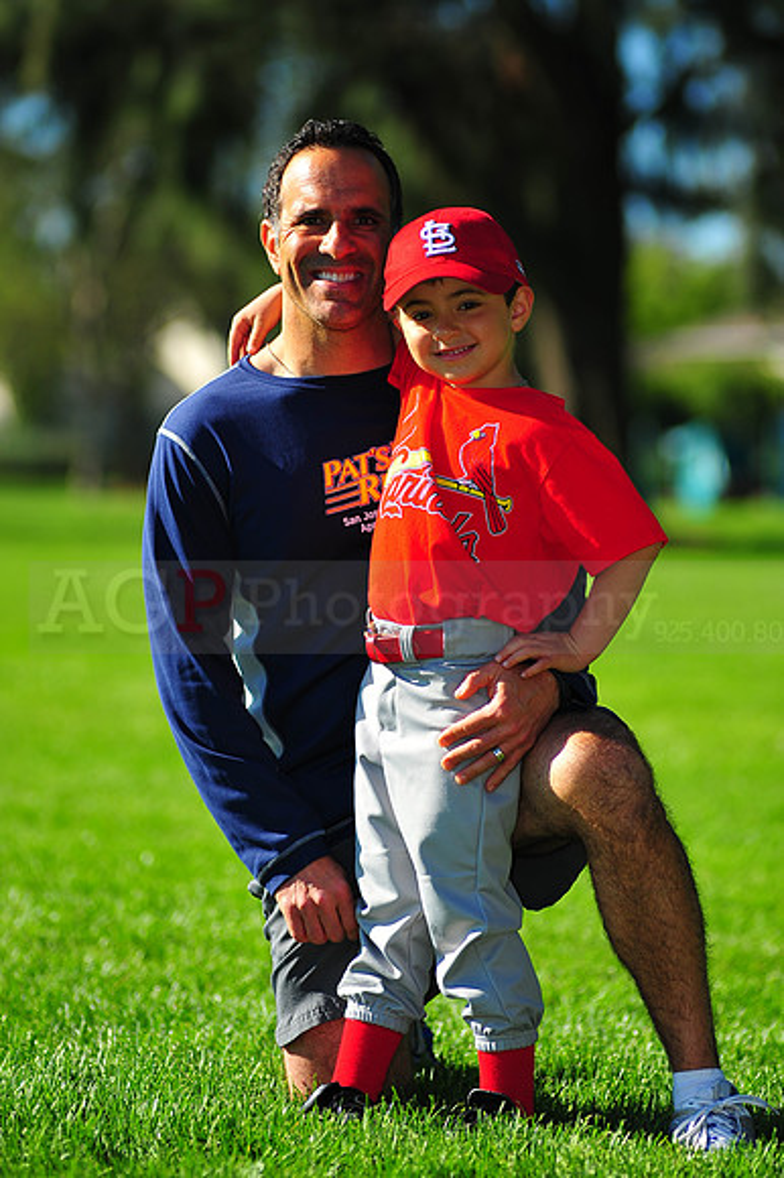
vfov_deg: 11.4
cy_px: 589
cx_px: 392
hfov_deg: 7.6
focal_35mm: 180
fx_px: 5887
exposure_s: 1/1600
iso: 200
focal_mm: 180
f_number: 4
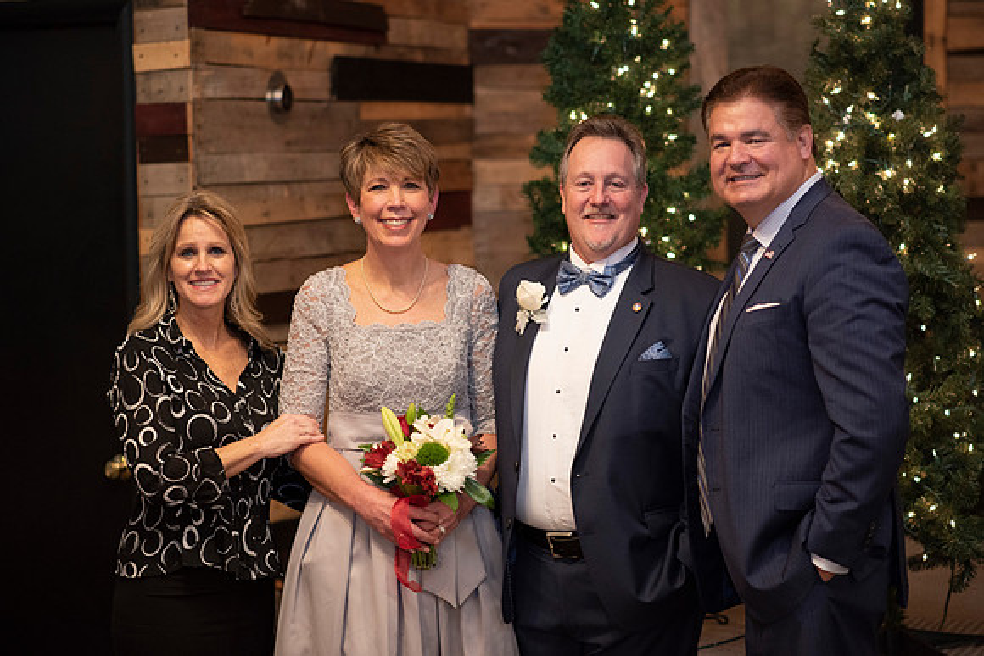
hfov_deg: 22.7
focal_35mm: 90
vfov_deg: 15.3
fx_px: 2448
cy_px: 320
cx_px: 505
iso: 1000
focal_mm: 85
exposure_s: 1/200
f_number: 2.2
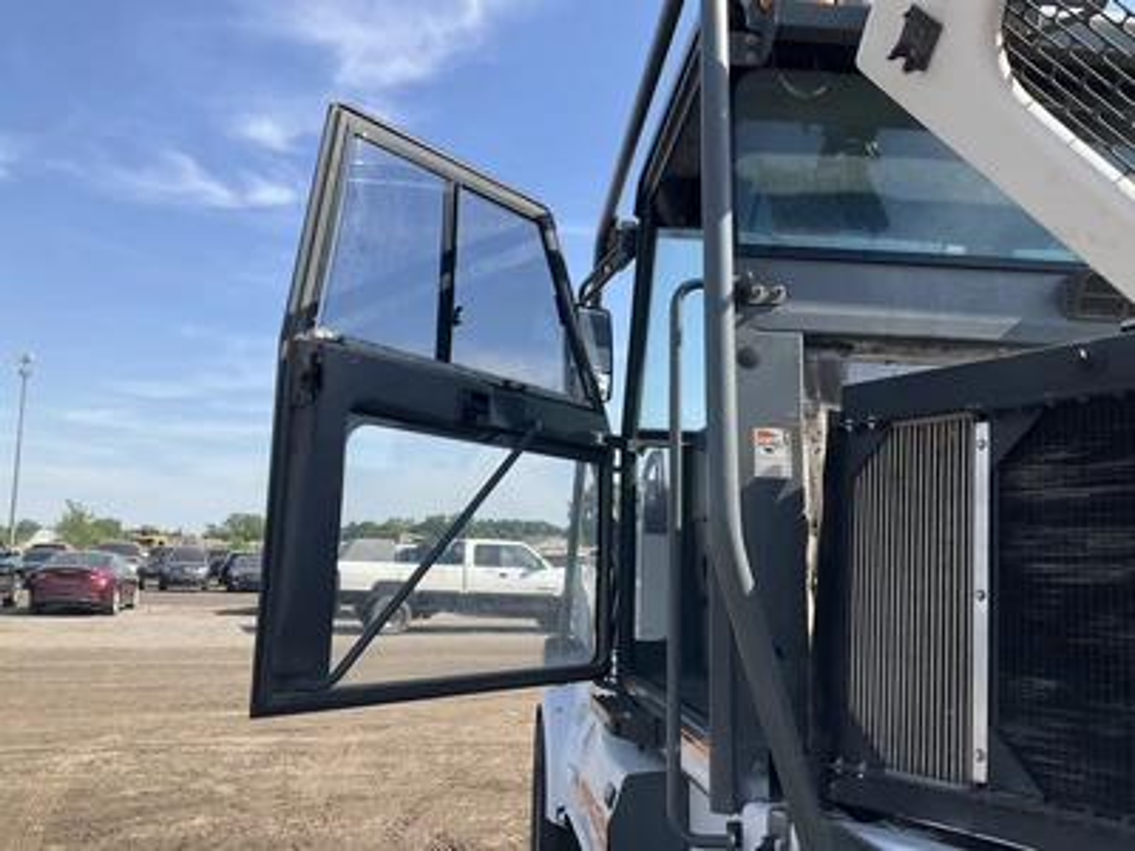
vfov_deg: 48.2
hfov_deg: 61.7
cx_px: 568
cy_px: 426
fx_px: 951
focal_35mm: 29
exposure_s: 1/1195
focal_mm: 3
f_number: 1.8
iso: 25
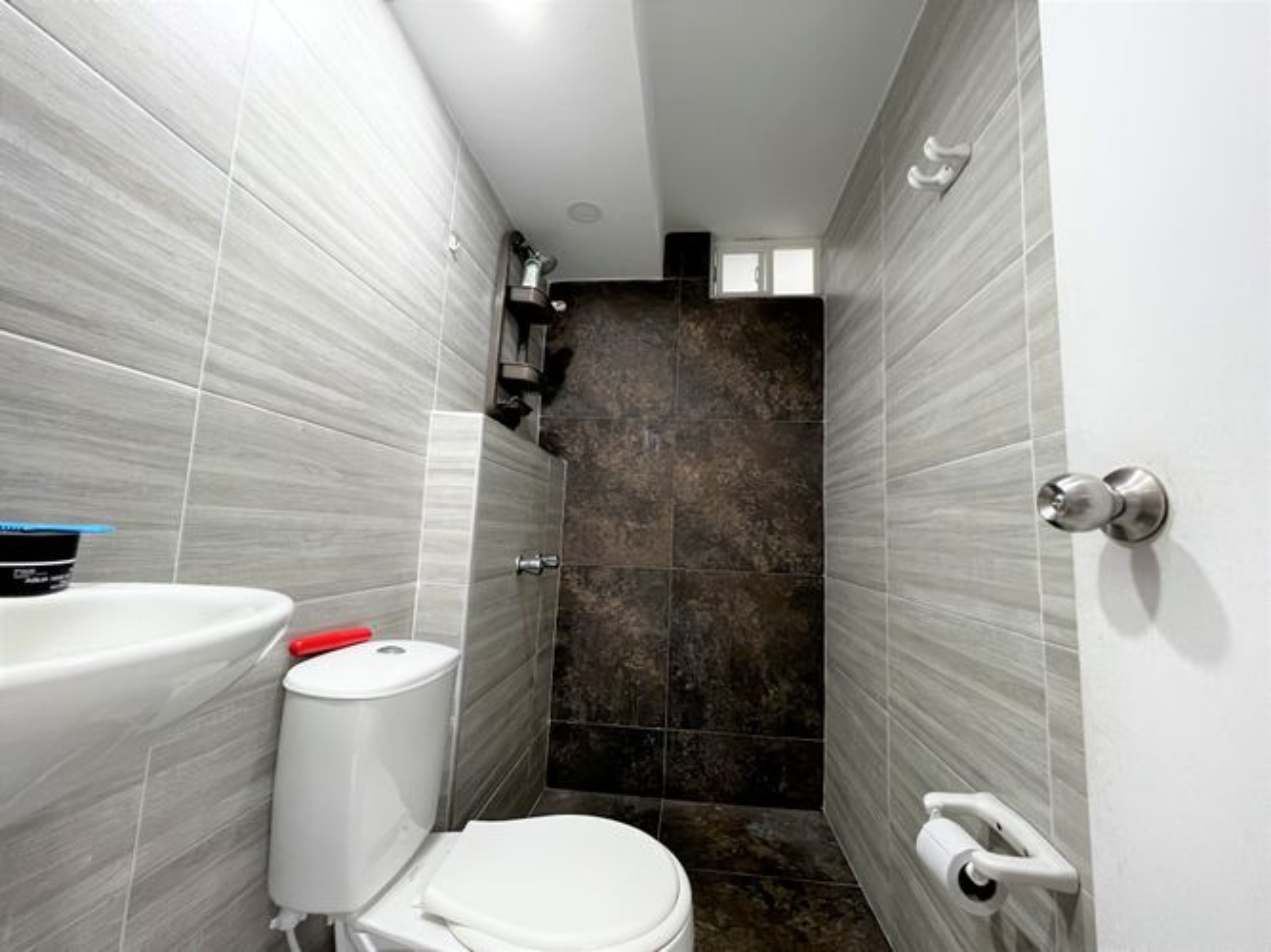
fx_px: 477
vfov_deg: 89.9
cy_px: 476
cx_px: 636
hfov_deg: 106.2
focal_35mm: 13
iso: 640
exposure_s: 1/60
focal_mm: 1.57
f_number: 1.8
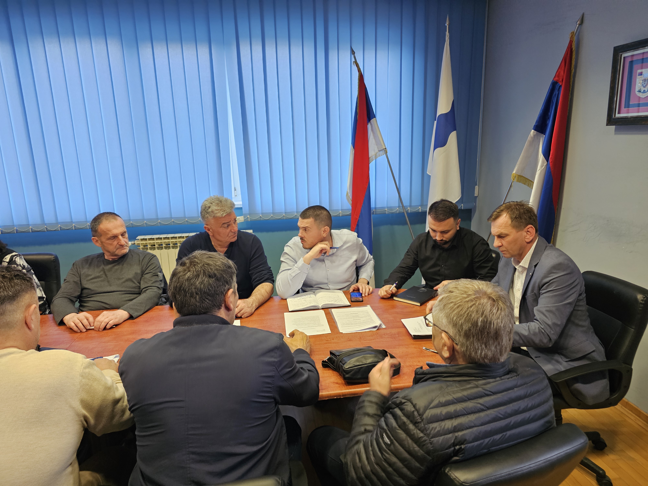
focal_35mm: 23
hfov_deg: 73.9
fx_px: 431
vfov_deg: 58.9
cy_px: 243
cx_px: 324
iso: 400
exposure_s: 1/100
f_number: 1.7
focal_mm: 6.3
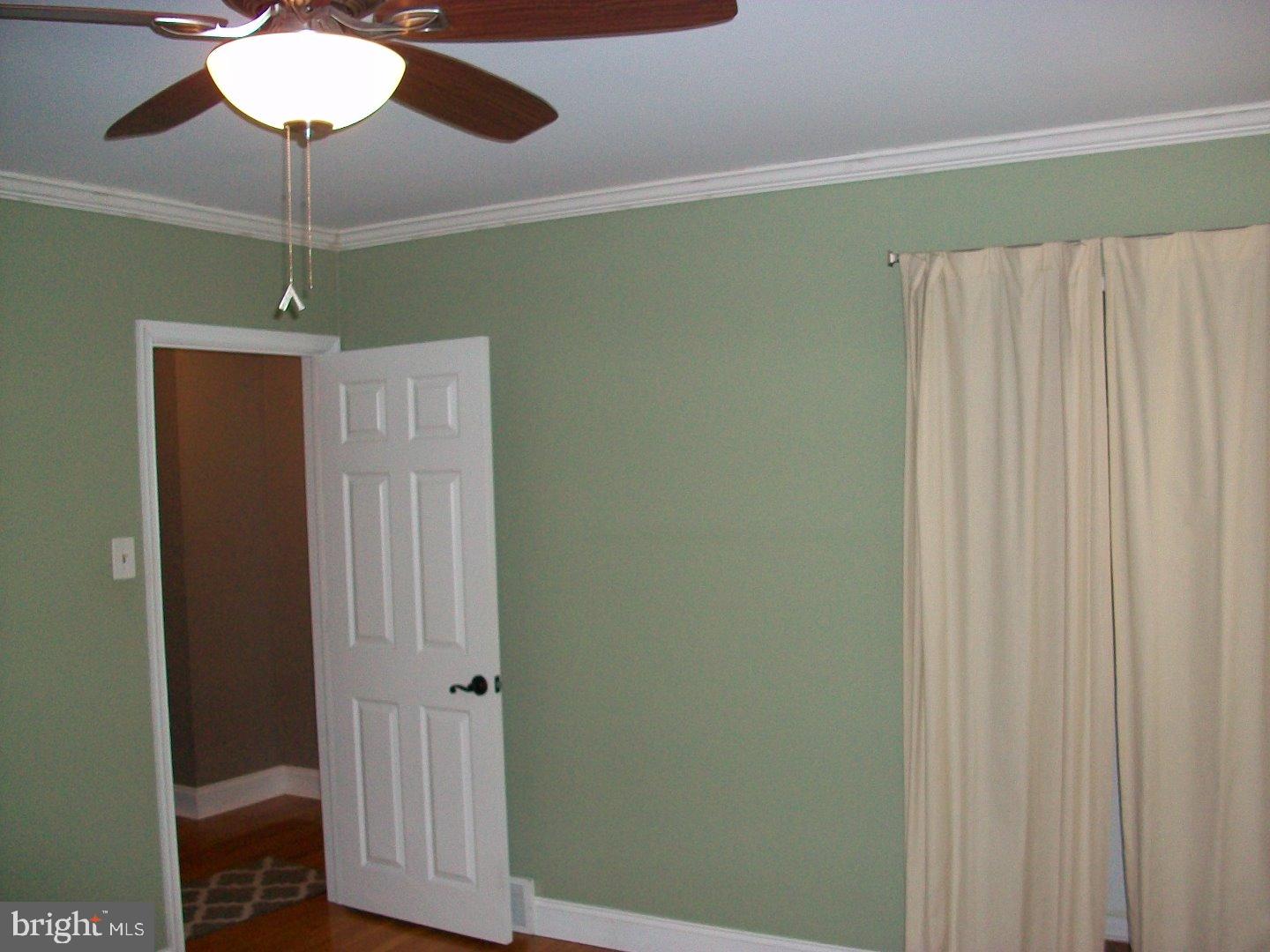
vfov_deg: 41.8
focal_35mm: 34
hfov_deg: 54.0
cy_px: 476
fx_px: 1247
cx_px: 635
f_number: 2.8
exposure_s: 1/60
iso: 160
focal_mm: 5.7
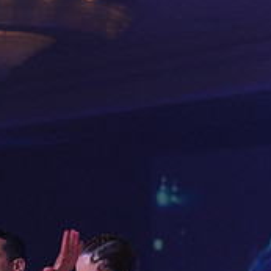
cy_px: 448
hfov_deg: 6.3
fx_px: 2453
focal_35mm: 277
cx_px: 59
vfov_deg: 6.2
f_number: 4
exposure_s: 1/400
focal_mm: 97
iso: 1600
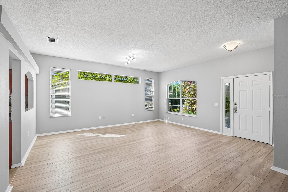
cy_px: 96
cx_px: 144
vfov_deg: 73.7
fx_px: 128
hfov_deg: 96.7
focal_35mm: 16
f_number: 8
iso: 400
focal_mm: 16
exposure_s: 1/60
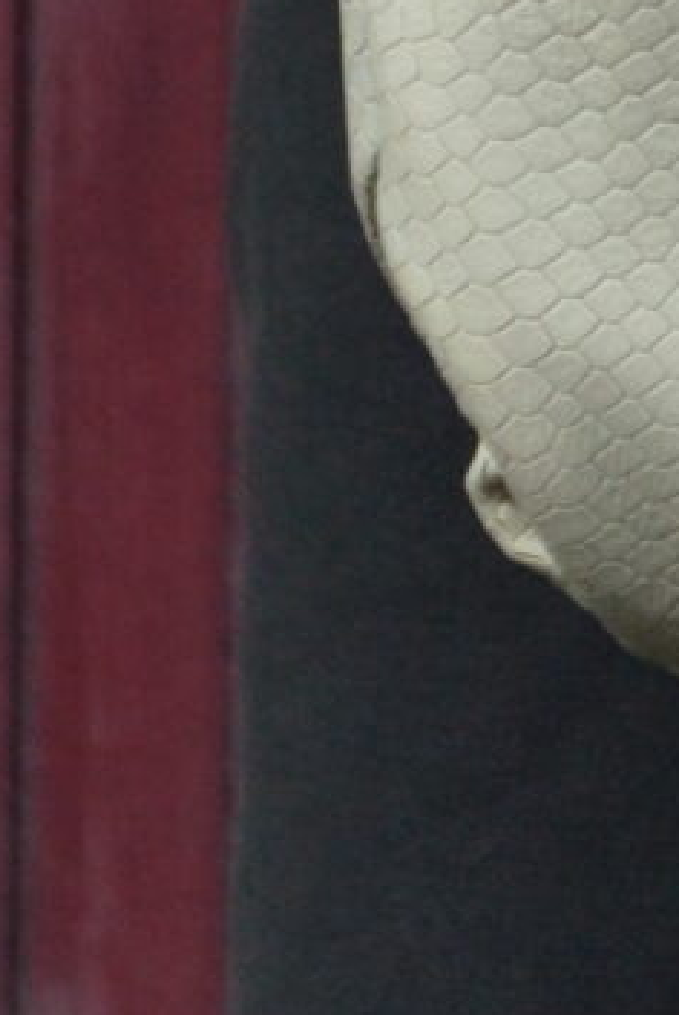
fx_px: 16873
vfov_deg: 3.4
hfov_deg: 2.3
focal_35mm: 598
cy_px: -1162
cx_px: 1037
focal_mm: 55
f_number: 5.6
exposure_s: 1/1600
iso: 800
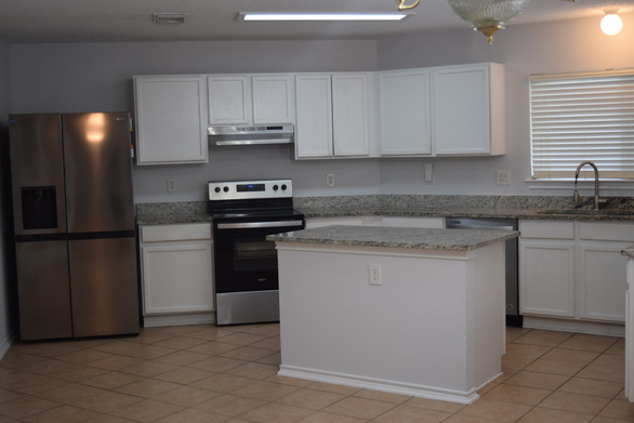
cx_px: 303
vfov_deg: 28.3
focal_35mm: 48
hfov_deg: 41.5
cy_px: 217
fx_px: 838
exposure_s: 1/60
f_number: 4.2
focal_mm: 29
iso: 400
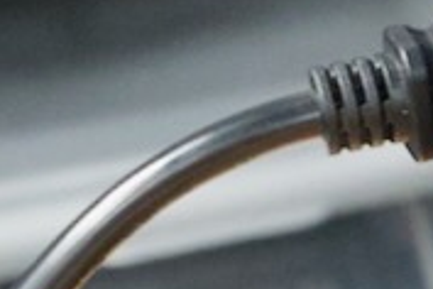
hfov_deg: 5.6
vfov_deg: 4.1
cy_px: 404
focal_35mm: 333
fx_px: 4005
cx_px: 1553
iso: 12800
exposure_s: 1/60
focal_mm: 42
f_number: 8
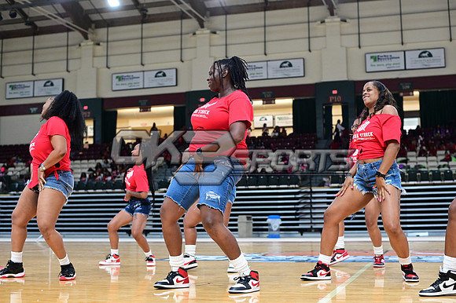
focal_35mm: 50
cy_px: 152
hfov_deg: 39.6
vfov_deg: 27.0
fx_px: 633
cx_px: 228
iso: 6400
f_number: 3.2
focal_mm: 50
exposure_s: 1/1000
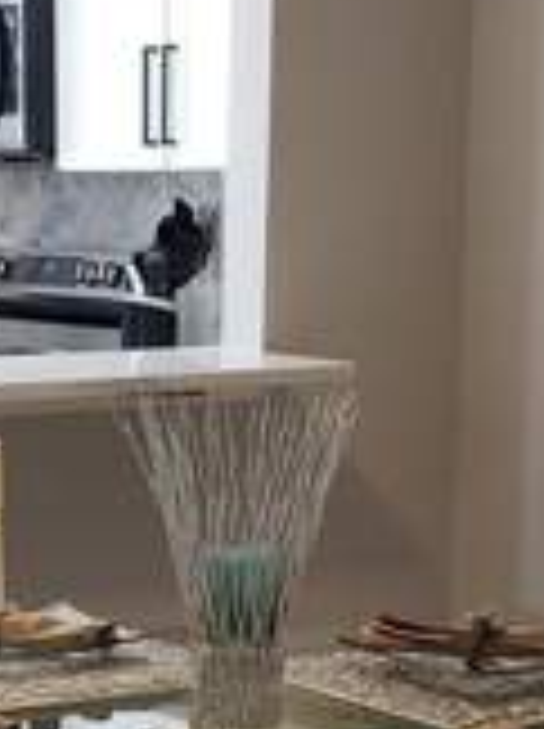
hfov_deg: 14.3
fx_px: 2164
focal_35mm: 103
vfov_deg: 18.6
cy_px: 720
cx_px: 112
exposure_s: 1/60
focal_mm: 4.3
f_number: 2.4
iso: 250
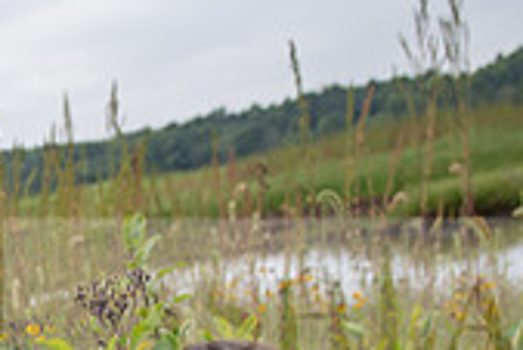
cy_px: 593
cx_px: -90
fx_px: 1396
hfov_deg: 20.0
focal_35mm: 96
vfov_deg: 13.1
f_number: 3.5
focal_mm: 28
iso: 100
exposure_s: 1/400
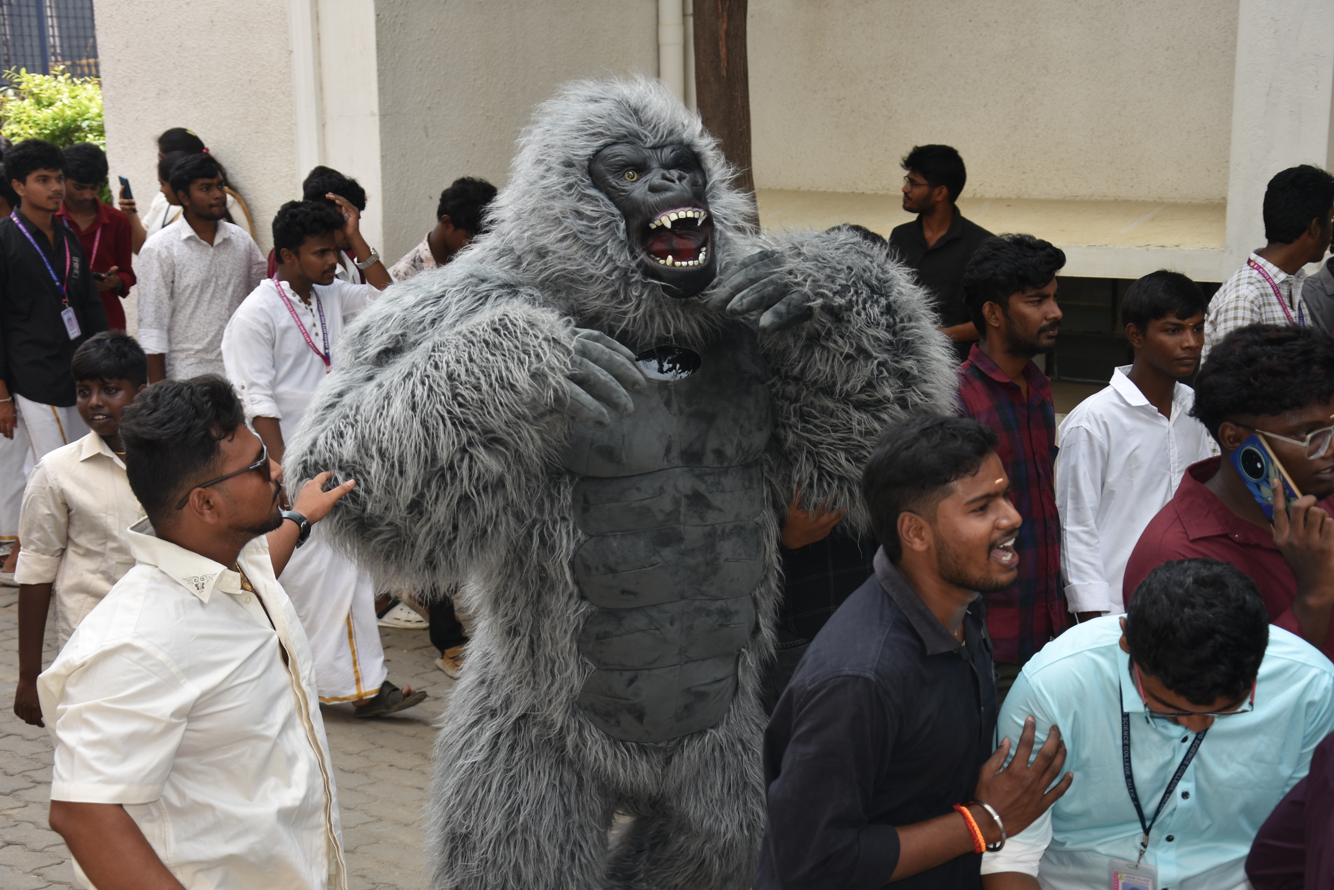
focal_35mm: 60
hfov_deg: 33.4
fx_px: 2224
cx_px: 667
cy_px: 445
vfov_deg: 22.6
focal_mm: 40
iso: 100
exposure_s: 1/250
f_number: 4.8
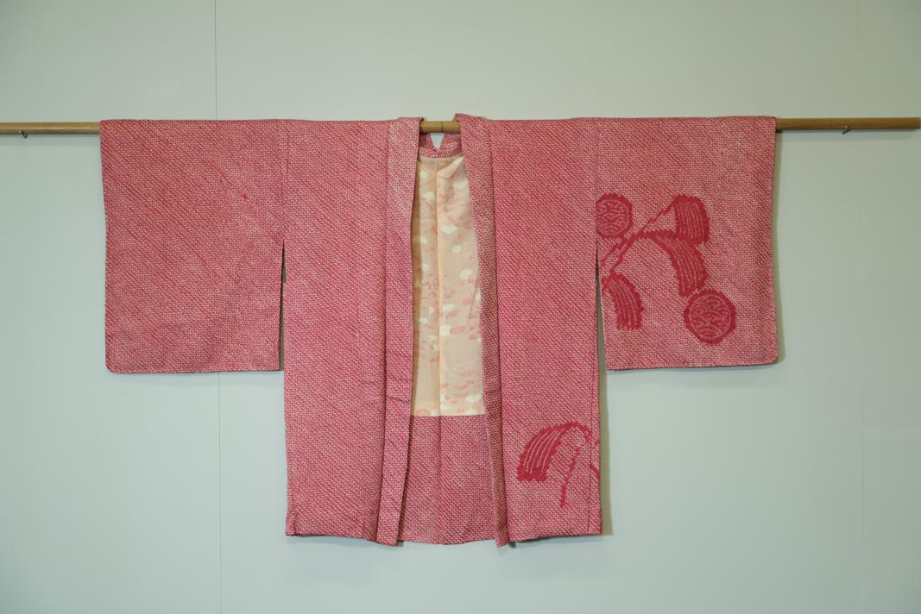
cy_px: 307
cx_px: 457
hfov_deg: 31.9
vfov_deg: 21.6
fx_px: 1612
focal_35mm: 63
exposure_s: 1/80
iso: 400
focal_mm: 62
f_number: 4
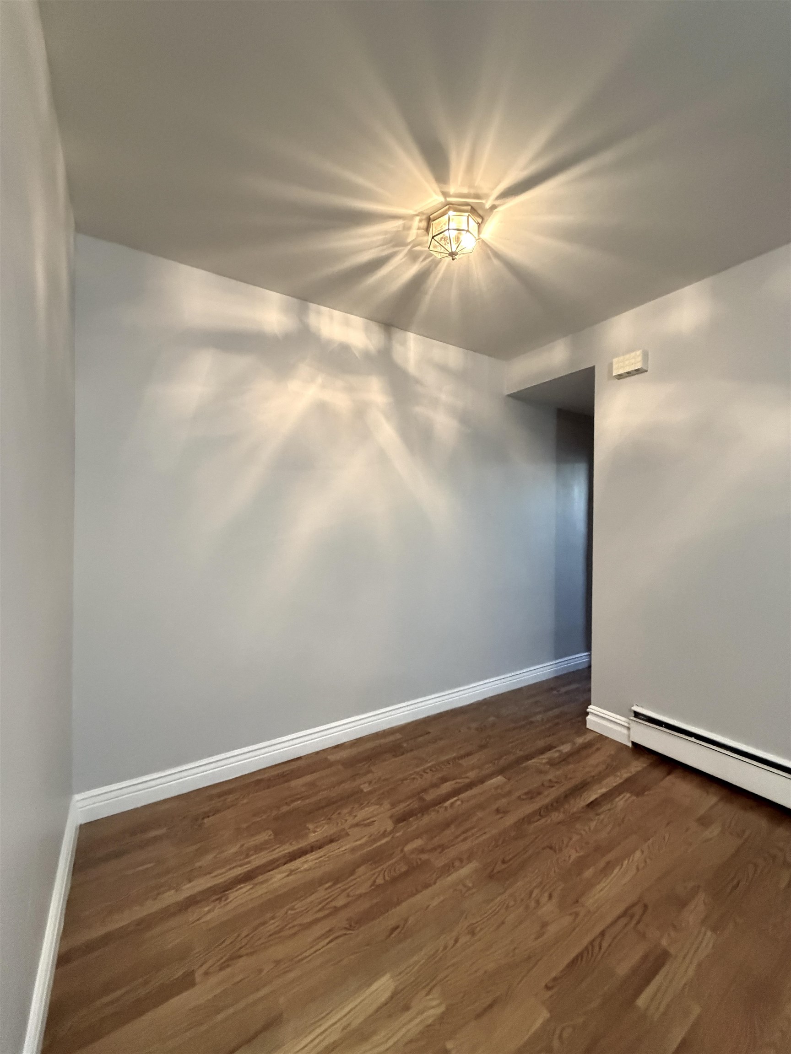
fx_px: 427
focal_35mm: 14
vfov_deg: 102.1
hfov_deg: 85.7
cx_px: 396
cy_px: 527
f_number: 2.2
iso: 800
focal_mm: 2.22
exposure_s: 1/60
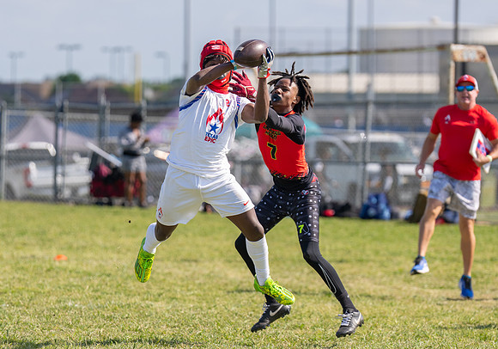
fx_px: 3541
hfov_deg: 8.0
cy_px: 214
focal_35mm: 252
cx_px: 218
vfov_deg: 5.6
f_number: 2.8
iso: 100
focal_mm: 150
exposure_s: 1/2000
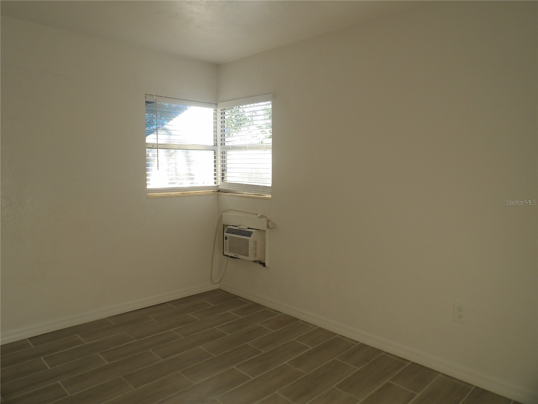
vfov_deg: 56.8
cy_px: 202
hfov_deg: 71.6
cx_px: 269
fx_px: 373
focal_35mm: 24
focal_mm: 4.3
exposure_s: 1/85
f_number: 3.2
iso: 100
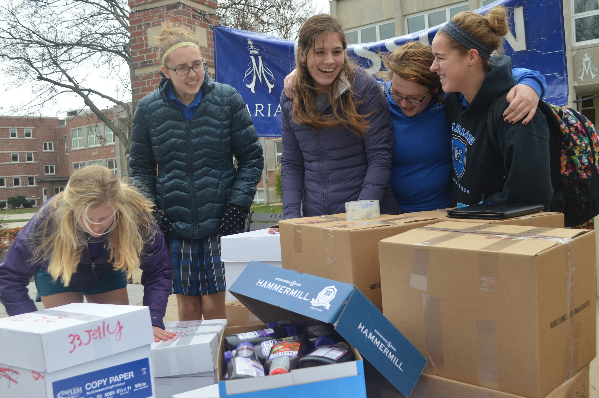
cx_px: 300
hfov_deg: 53.2
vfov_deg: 36.8
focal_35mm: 36
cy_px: 199
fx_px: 598
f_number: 5.6
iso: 280
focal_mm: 24
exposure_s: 1/125
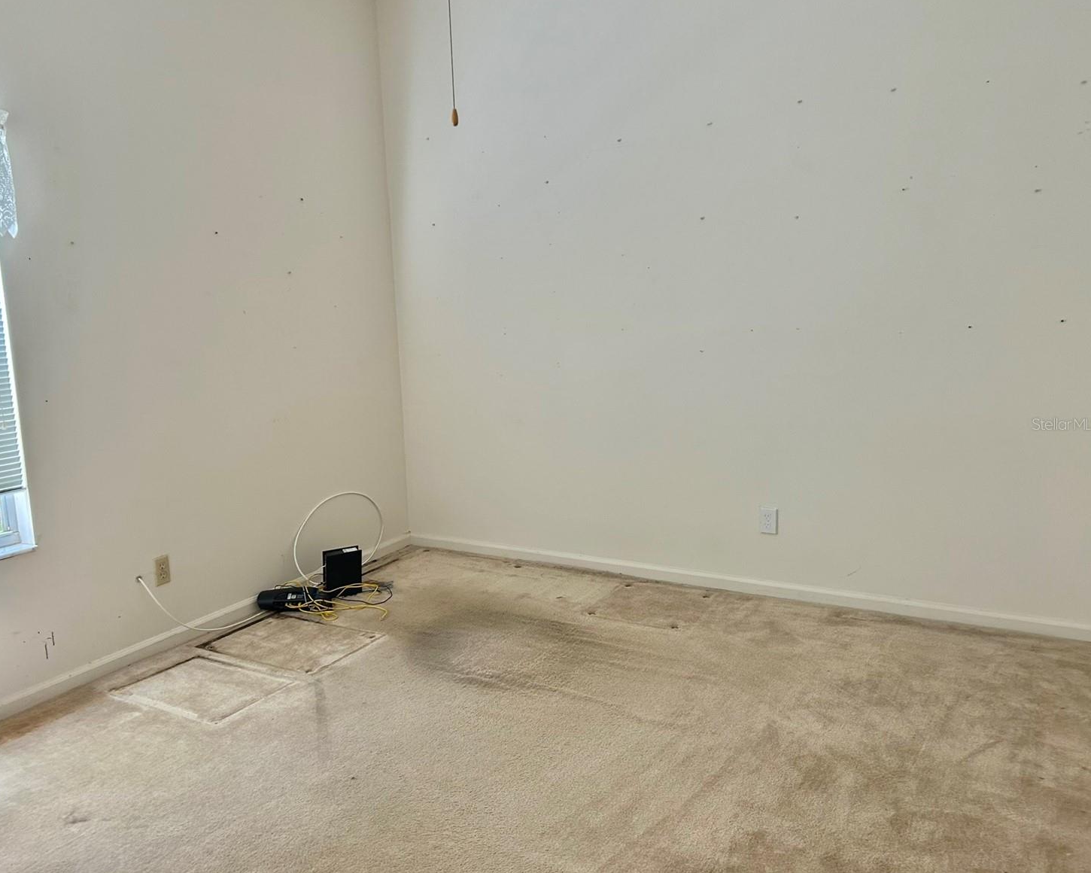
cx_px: 501
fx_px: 904
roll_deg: +2.5
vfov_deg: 51.5
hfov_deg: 62.1
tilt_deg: -9.7
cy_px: 424
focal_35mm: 28
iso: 125
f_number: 1.5
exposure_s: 1/60
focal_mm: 5.7
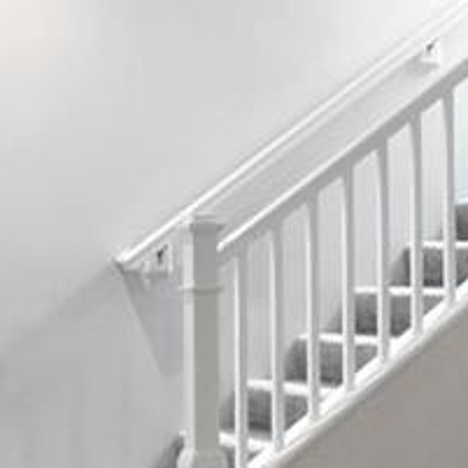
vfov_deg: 14.3
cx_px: 496
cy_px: 254
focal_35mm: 122
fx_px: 1866
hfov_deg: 14.0
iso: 400
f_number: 8
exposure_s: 1/5
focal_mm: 9
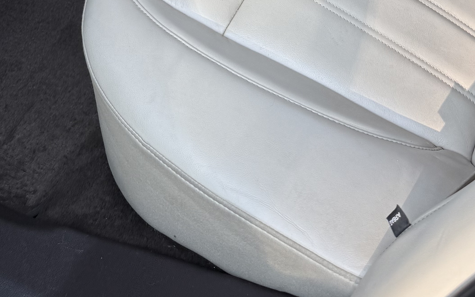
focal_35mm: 69
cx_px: 253
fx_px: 893
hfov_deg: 29.8
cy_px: -290
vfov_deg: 15.3
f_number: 1.78
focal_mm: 6.76
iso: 80
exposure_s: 1/517
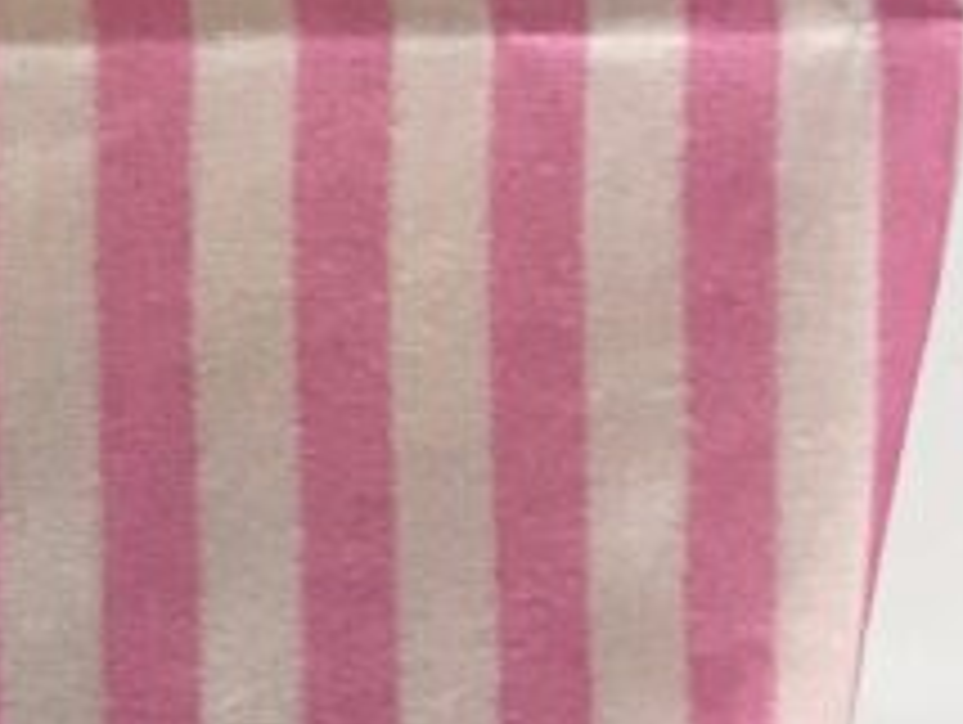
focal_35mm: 157
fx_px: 4373
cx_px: -945
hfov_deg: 11.4
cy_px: 27
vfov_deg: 9.4
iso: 40
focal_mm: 3.99
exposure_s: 1/20
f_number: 1.8
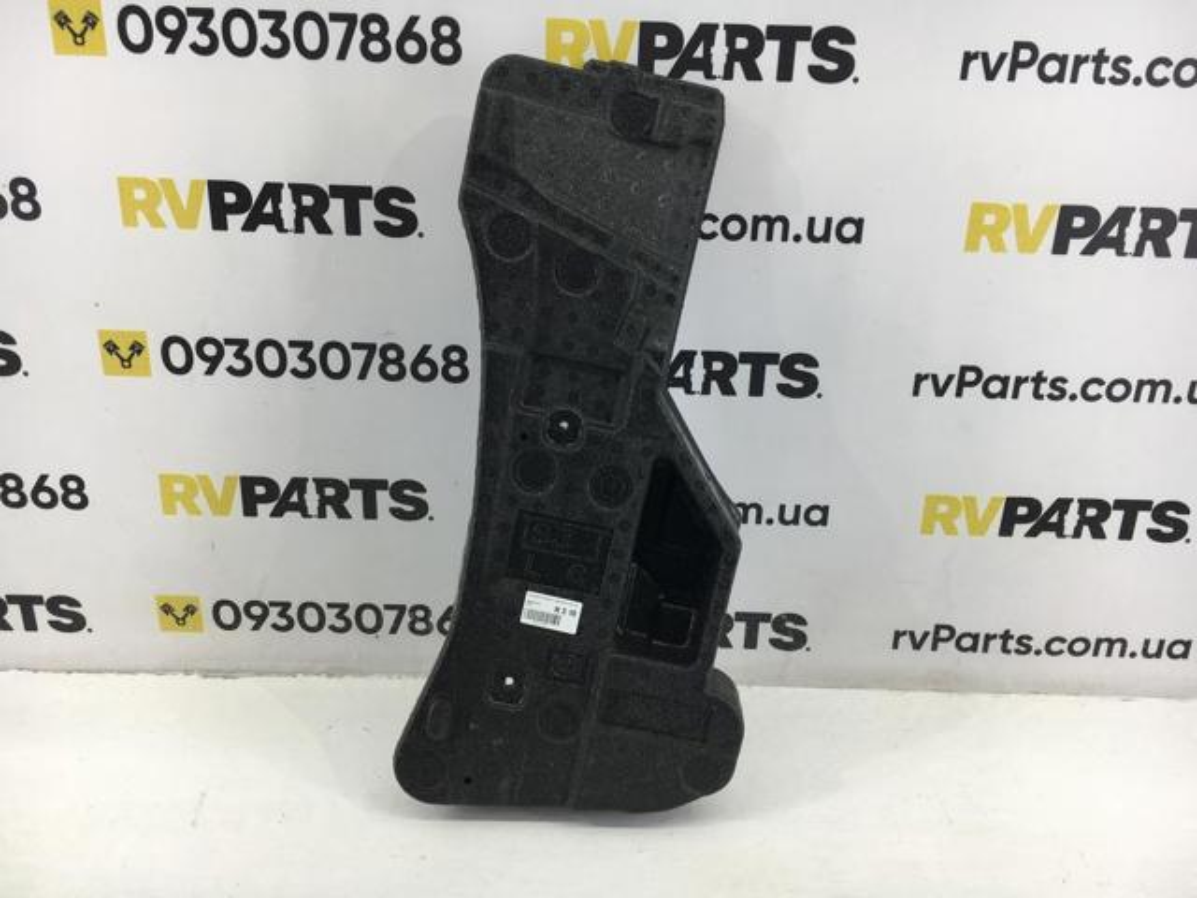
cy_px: 449
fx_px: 1003
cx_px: 598
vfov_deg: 48.2
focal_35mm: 29
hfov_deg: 61.7
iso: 25
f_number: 2.2
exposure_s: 1/50
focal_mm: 4.15
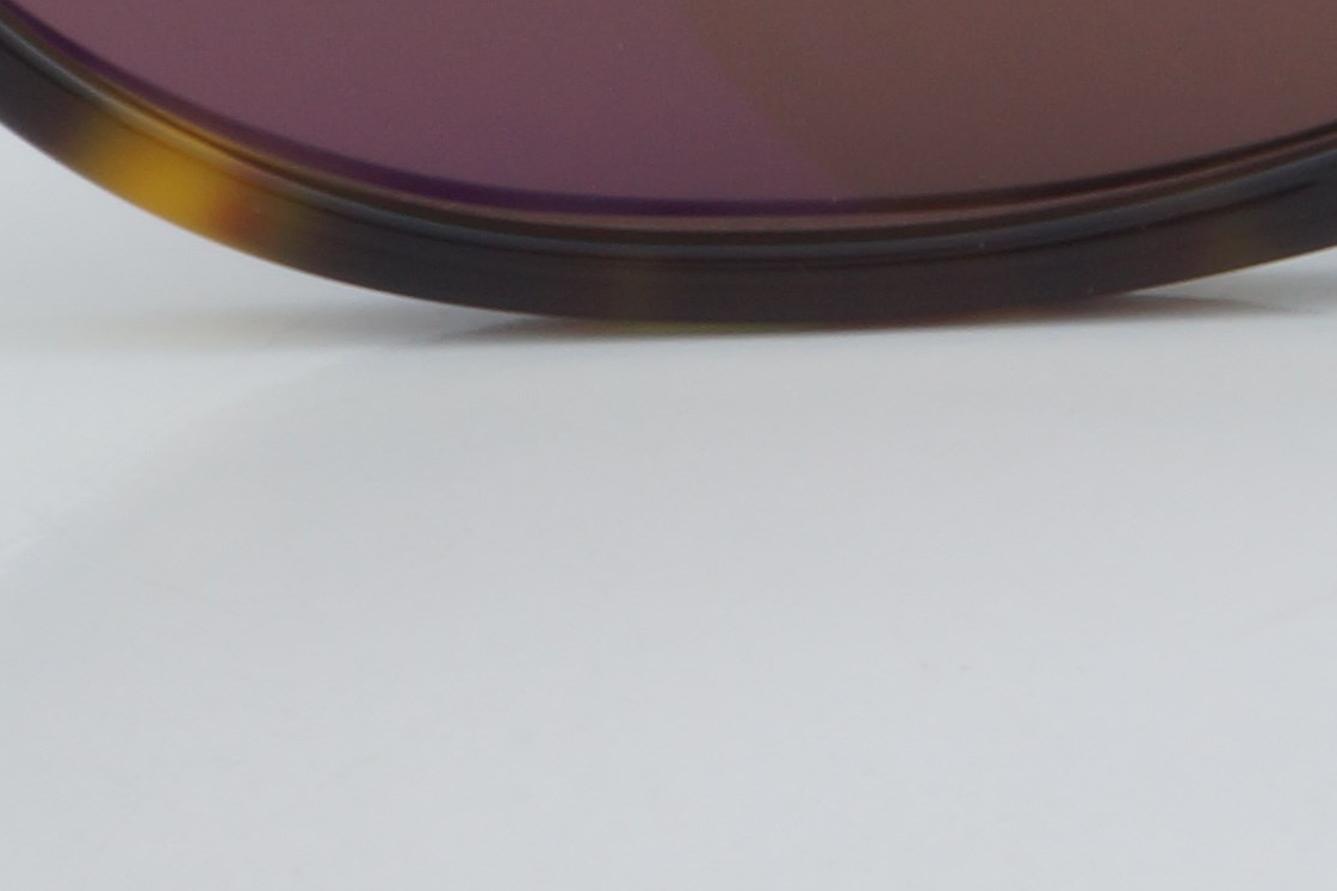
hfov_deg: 4.6
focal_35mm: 442
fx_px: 16400
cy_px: -544
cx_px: 2367
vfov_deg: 3.1
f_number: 29
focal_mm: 55
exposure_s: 1/4
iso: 100
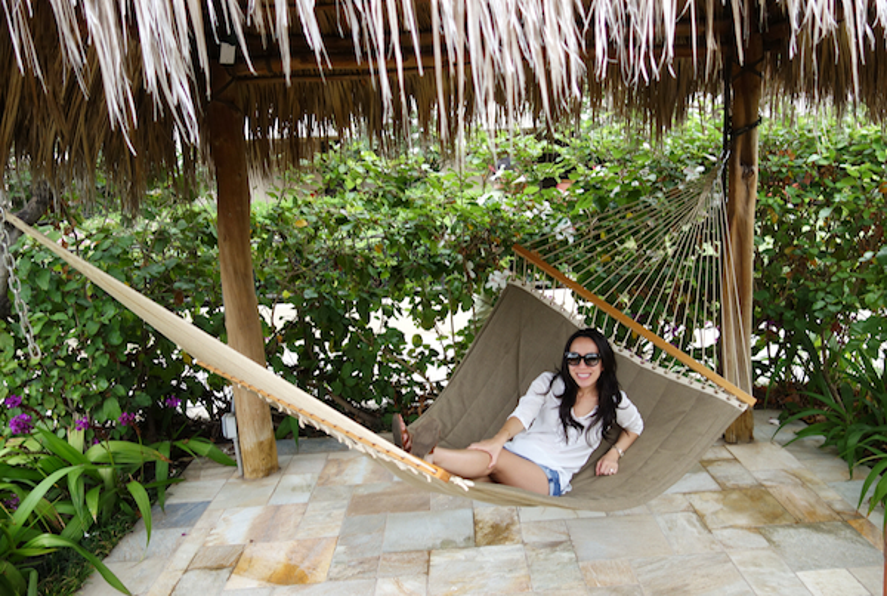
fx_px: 691
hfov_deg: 65.4
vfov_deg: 46.6
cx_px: 444
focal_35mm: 28
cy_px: 298
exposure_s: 1/320
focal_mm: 10.4
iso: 125
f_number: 1.8
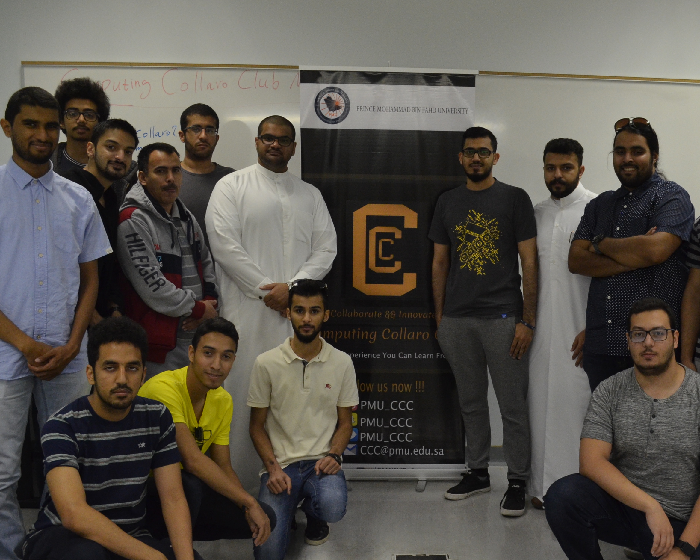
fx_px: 829
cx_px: 426
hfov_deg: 45.5
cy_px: 293
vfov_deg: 37.3
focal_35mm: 40
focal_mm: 18
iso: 1000
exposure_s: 1/160
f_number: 5
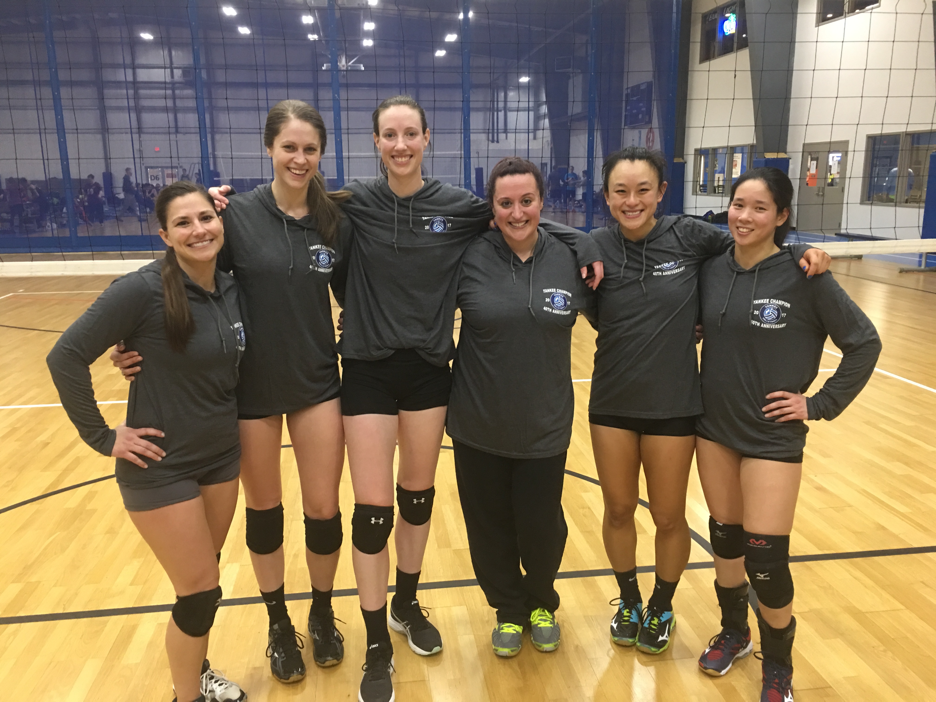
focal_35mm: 29
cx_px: 468
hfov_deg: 61.7
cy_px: 351
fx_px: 784
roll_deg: +0.1
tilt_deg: -12.0
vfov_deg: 48.2
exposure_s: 1/15
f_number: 2.2
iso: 80
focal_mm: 4.15
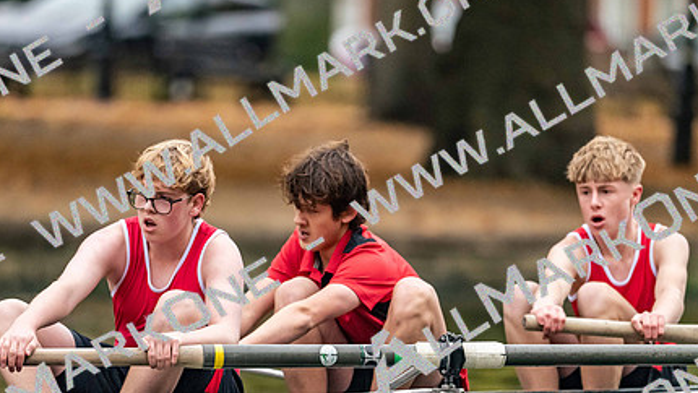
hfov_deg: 3.8
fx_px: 10458
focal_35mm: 565
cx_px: 232
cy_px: 253
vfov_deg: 2.2
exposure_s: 1/2000
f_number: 4.5
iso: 5000
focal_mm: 400
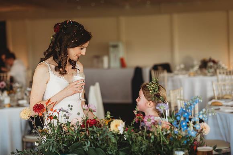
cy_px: 78
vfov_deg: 16.1
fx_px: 550
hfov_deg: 23.9
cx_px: 116
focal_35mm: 85
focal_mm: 85
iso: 100
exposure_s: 1/125
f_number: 2.2
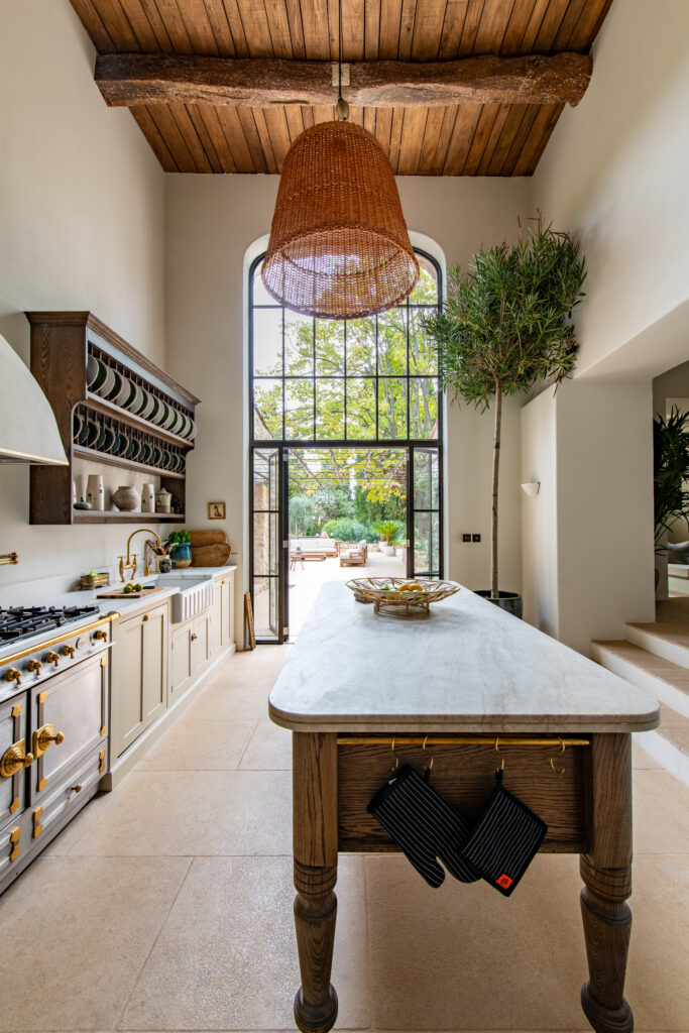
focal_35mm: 15
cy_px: 516
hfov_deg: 77.3
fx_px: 430
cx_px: 344
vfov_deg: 100.4
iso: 100
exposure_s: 1/6
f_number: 9
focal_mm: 15
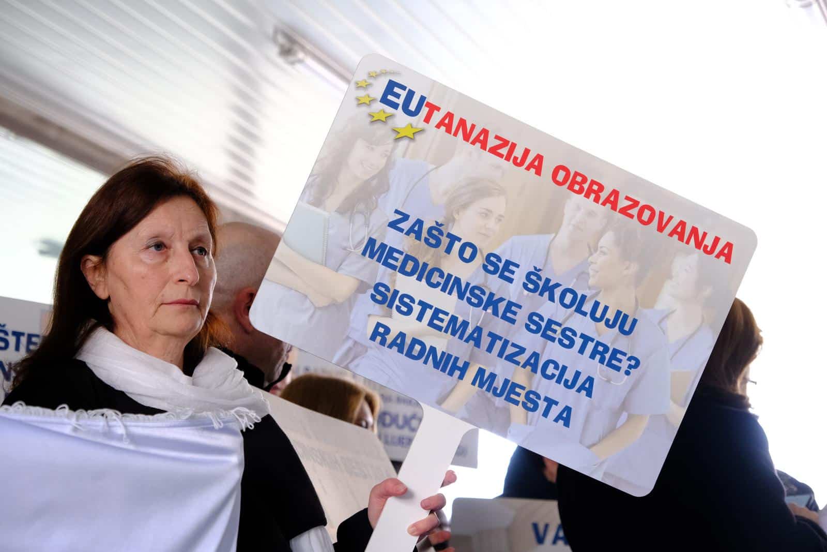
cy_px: 276
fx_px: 1769
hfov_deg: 26.3
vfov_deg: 17.7
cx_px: 414
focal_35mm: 77
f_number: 4
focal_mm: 51.6
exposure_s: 1/160
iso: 2500
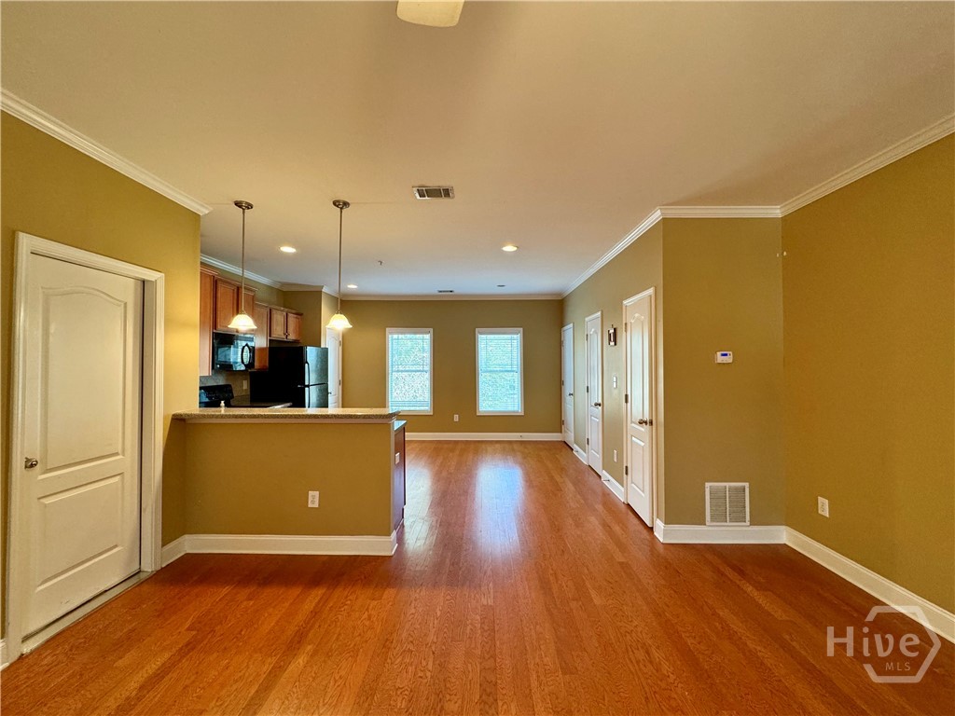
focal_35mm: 14
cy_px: 358
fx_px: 386
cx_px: 478
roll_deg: +0.2
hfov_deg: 102.1
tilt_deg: +0.5
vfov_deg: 85.7
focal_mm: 2.22
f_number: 2.2
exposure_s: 1/60
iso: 200
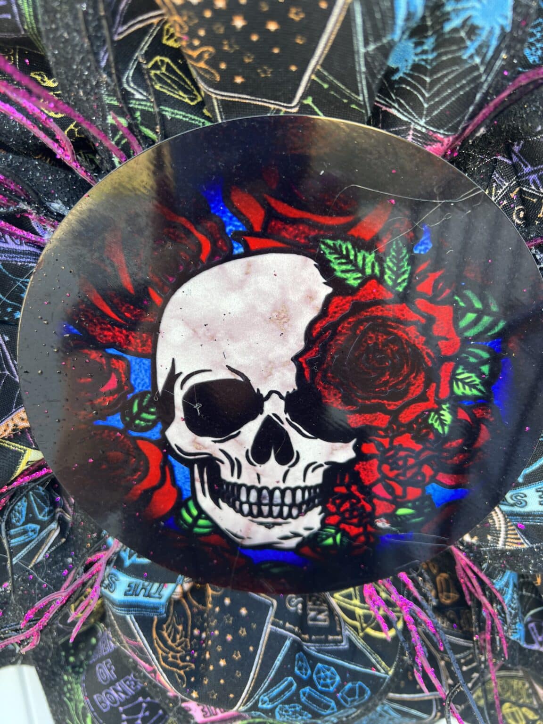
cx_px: 272
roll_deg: -0.9
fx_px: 544
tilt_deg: -17.7
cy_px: 362
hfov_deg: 53.1
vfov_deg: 67.3
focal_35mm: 26
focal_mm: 5.7
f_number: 1.5
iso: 40
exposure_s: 1/121
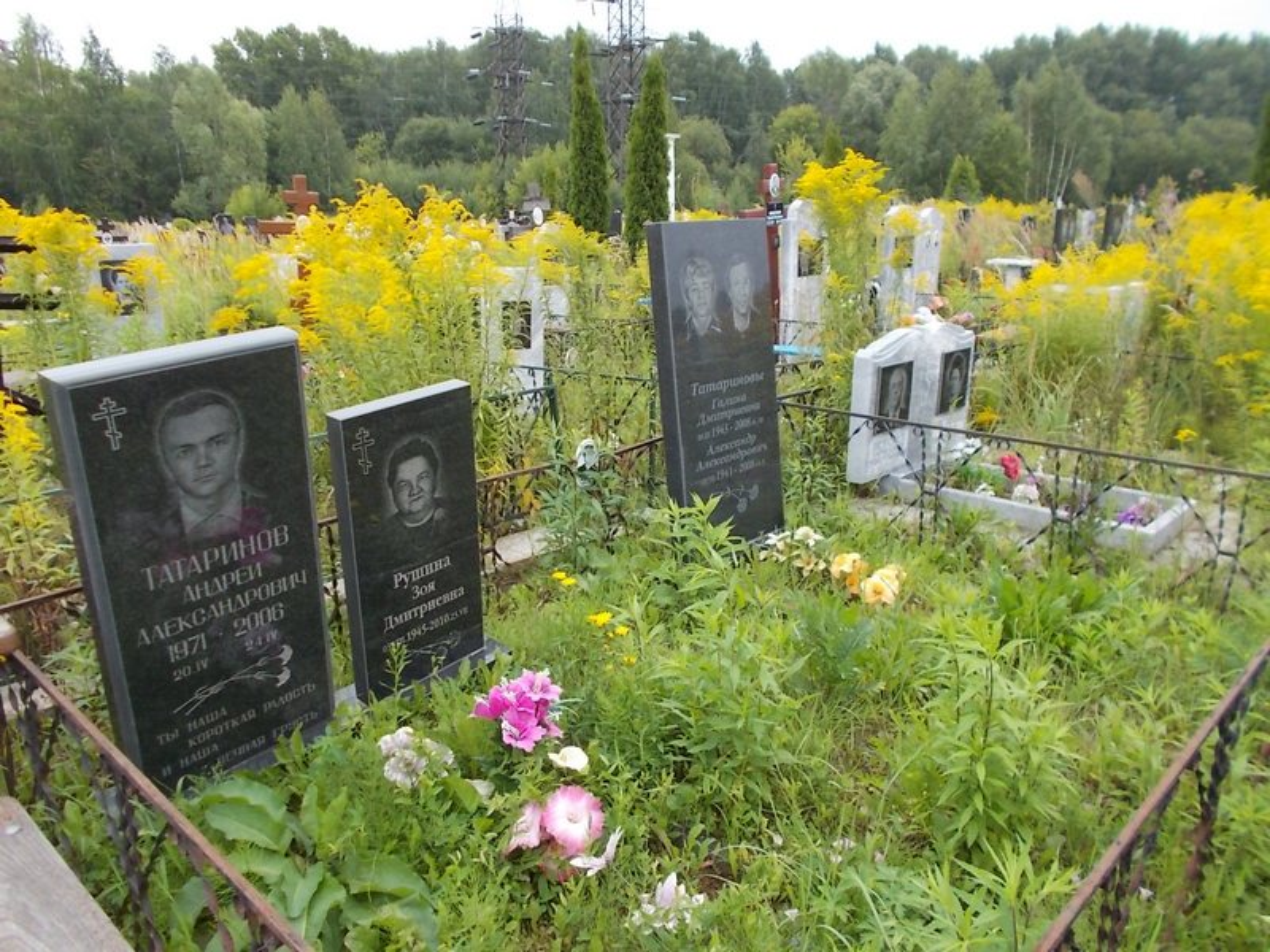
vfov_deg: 53.1
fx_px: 954
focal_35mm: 26
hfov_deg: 67.3
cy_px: 476
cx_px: 635
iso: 80
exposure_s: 1/320
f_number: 3.2
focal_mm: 4.6
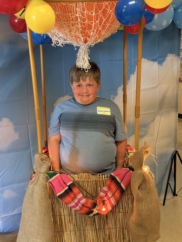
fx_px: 336
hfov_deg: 30.3
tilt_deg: -10.3
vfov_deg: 39.7
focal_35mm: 48
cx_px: 91
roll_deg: +1.2
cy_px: 121
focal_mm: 6.76
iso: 160
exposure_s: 1/60
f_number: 1.78
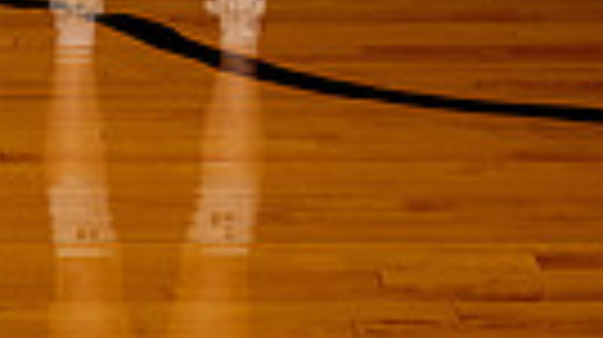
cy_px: -568
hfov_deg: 12.1
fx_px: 2811
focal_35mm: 176
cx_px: 40
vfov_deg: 6.4
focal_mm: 50
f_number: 5.6
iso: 100
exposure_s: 1/250
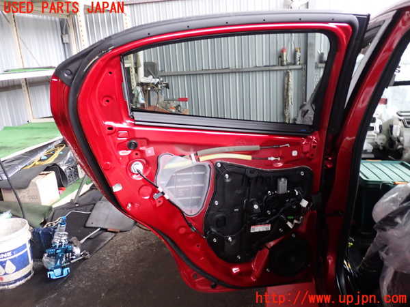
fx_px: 355
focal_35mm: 30
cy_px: 154
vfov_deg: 46.8
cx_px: 205
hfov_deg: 60.0
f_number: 2.3
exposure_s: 1/30
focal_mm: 5.4
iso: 250
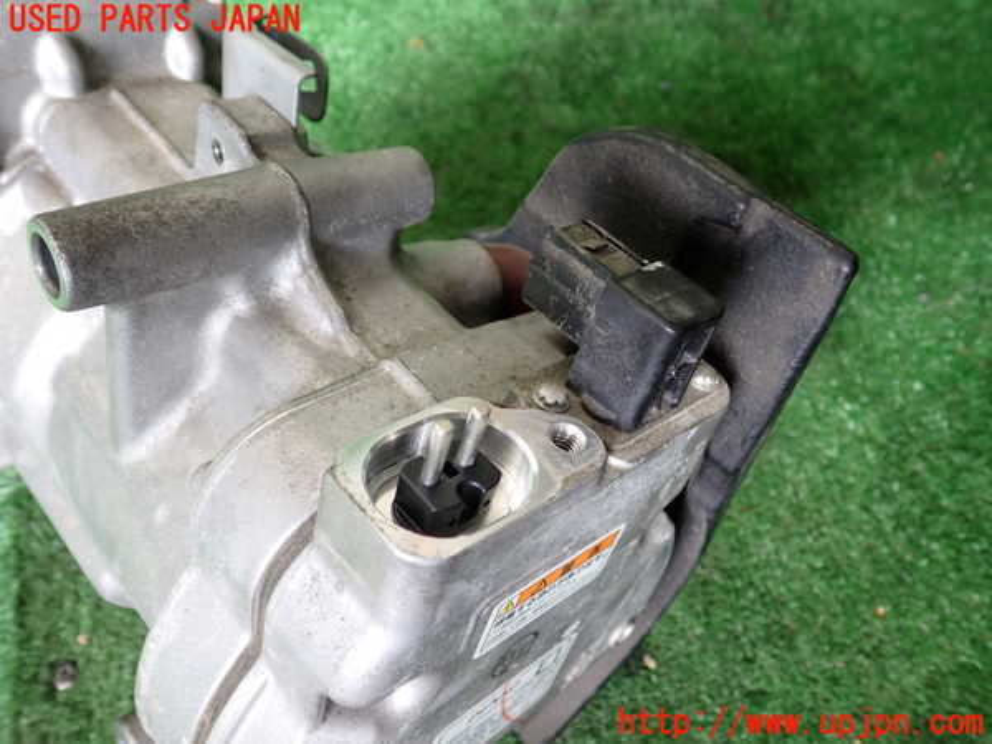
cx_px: 496
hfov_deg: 60.0
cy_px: 372
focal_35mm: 30
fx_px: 860
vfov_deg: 46.8
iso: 200
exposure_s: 1/80
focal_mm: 5.4
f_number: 2.3
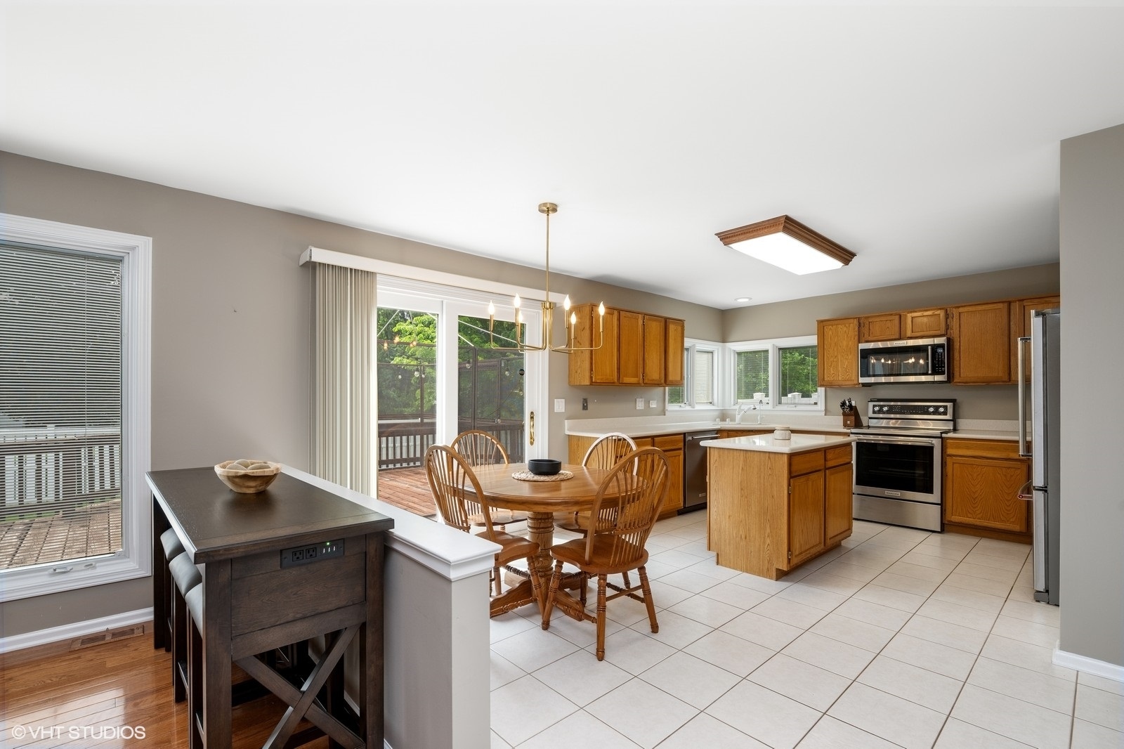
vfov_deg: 73.7
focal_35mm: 16
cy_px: 374
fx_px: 499
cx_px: 562
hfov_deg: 96.7
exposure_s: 1/50
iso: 200
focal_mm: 16
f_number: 8
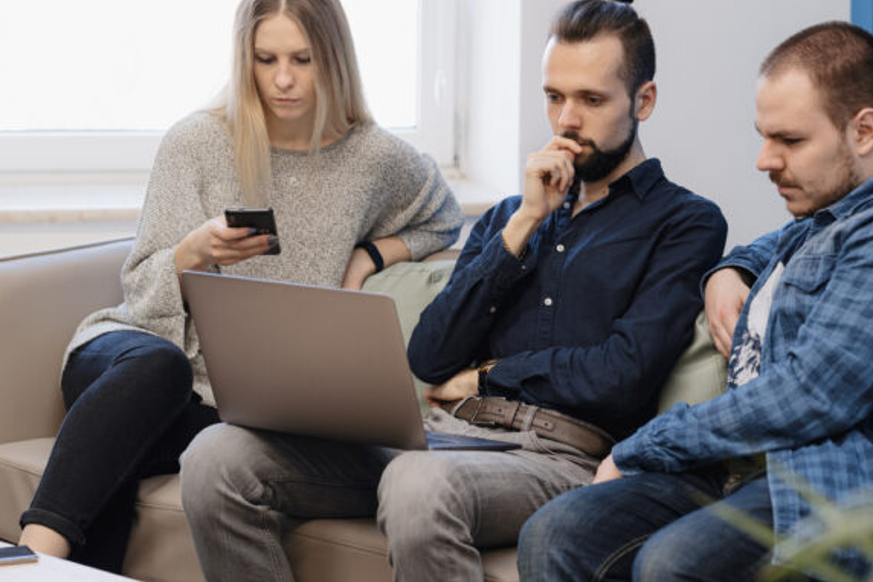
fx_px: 2594
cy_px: 229
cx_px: 527
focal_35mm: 107
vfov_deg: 12.8
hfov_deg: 19.1
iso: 640
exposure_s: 1/250
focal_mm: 85
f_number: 2.8
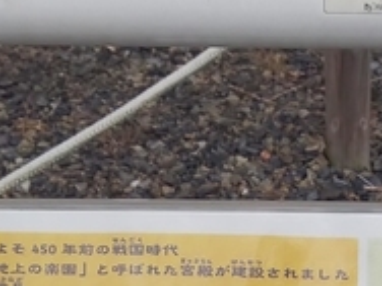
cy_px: 540
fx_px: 938
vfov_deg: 14.8
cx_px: 366
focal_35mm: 85
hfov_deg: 22.3
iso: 28
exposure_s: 1/831
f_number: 1.94
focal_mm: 3.45
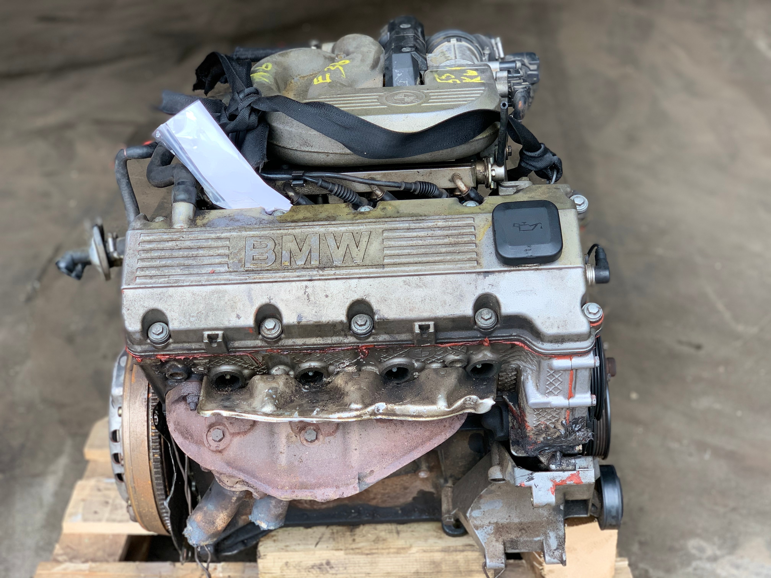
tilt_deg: -28.4
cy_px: 289
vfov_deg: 28.0
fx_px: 1158
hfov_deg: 36.8
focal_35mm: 52
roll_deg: -0.5
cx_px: 386
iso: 40
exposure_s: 1/122
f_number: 2.4
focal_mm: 6
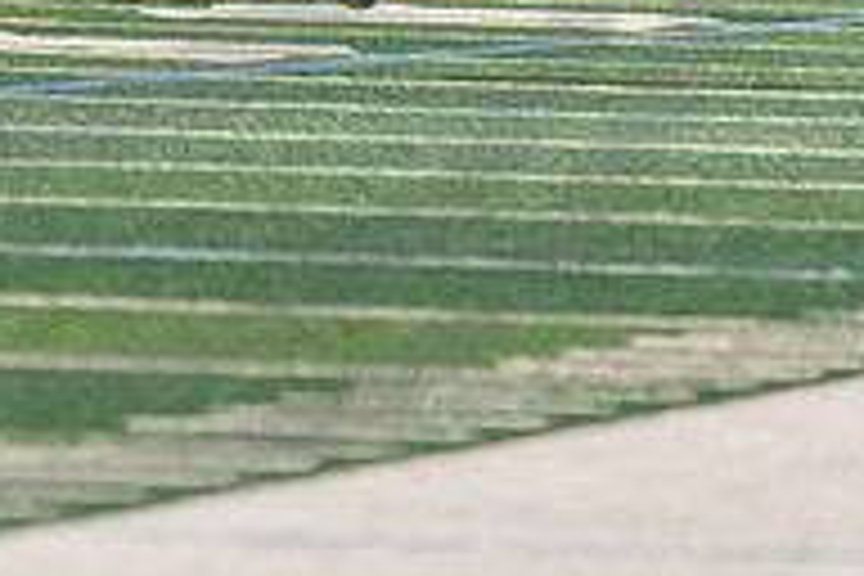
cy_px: -467
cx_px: -257
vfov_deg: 1.2
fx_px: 27190
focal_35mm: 1133
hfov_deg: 1.8
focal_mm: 200
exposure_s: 1/400
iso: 3200
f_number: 2.8
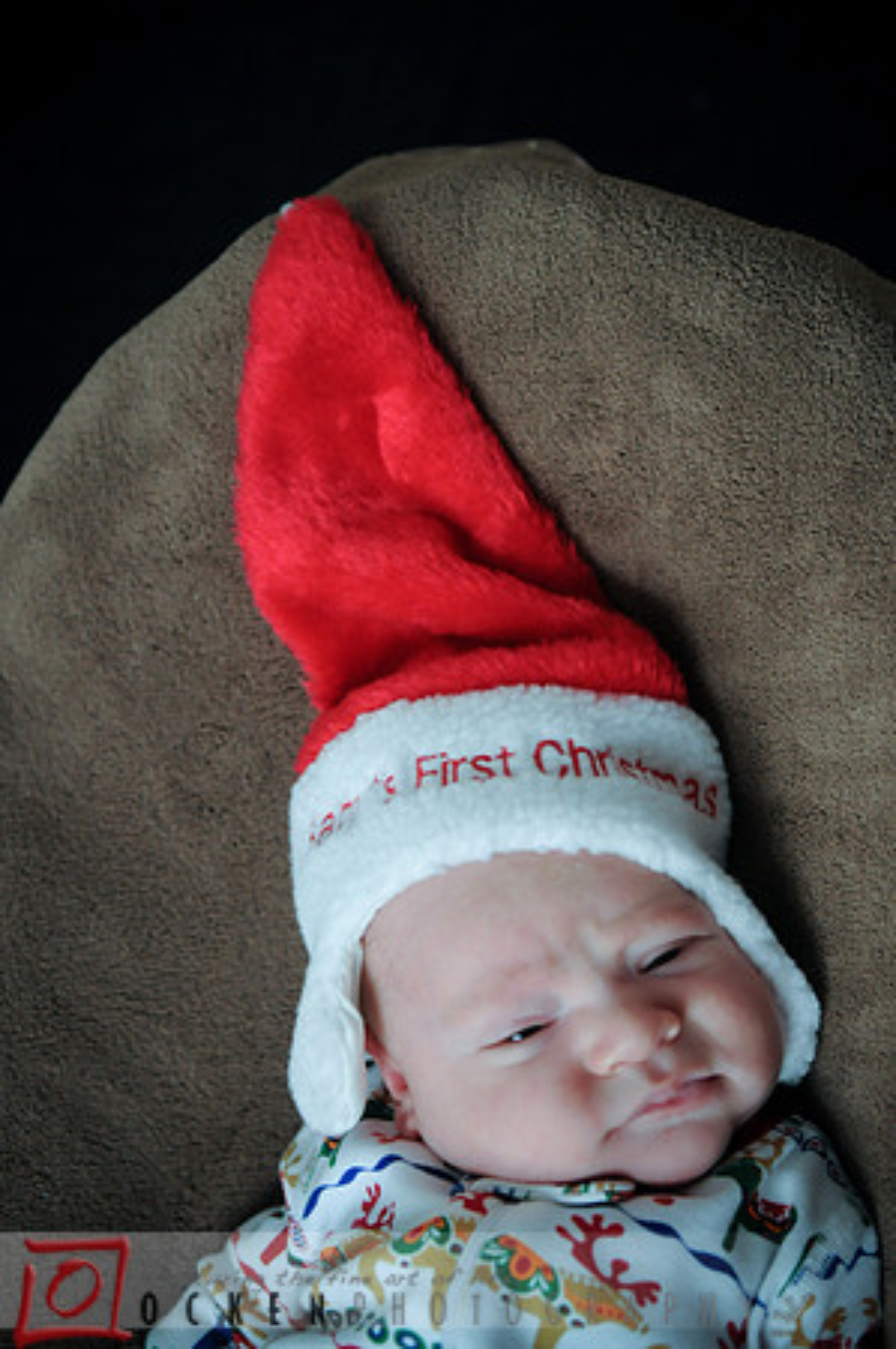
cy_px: 674
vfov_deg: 35.1
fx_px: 2133
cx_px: 448
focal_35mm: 57
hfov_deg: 23.7
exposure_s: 1/40
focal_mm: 38
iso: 800
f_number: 2.8
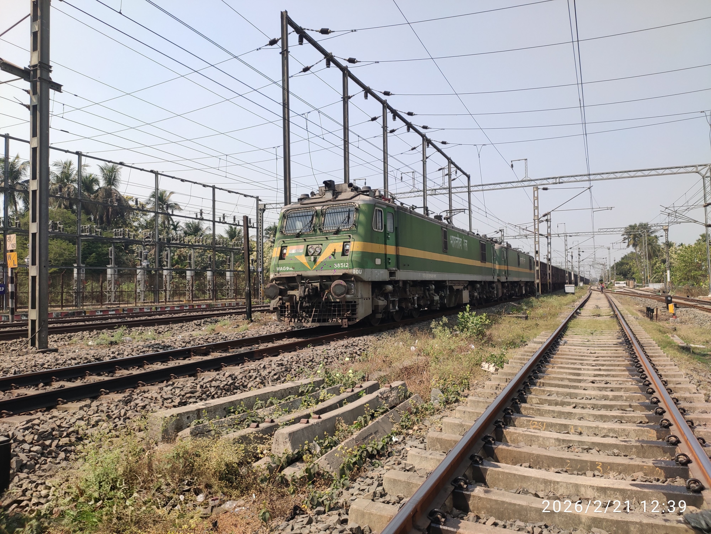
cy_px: 267
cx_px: 356
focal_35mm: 25
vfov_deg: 54.9
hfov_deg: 69.4
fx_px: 513
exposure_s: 1/993
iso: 112
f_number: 1.79
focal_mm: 4.74
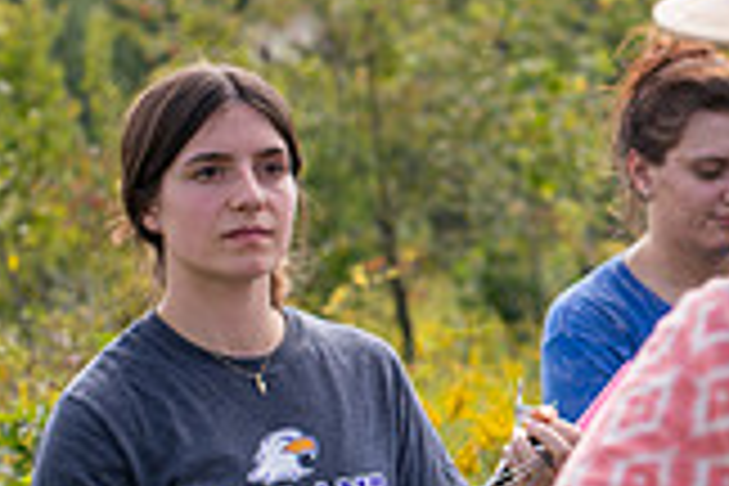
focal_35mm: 179
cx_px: 1012
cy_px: 407
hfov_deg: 11.1
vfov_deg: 7.7
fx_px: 3624
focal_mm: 50
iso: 100
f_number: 3.5
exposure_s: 1/320
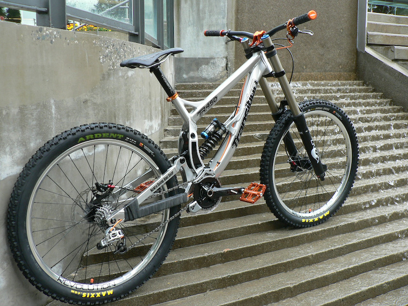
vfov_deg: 40.7
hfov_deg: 52.6
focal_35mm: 35
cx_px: 204
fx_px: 413
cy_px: 153
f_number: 2.8
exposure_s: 1/100
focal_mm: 6
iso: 64
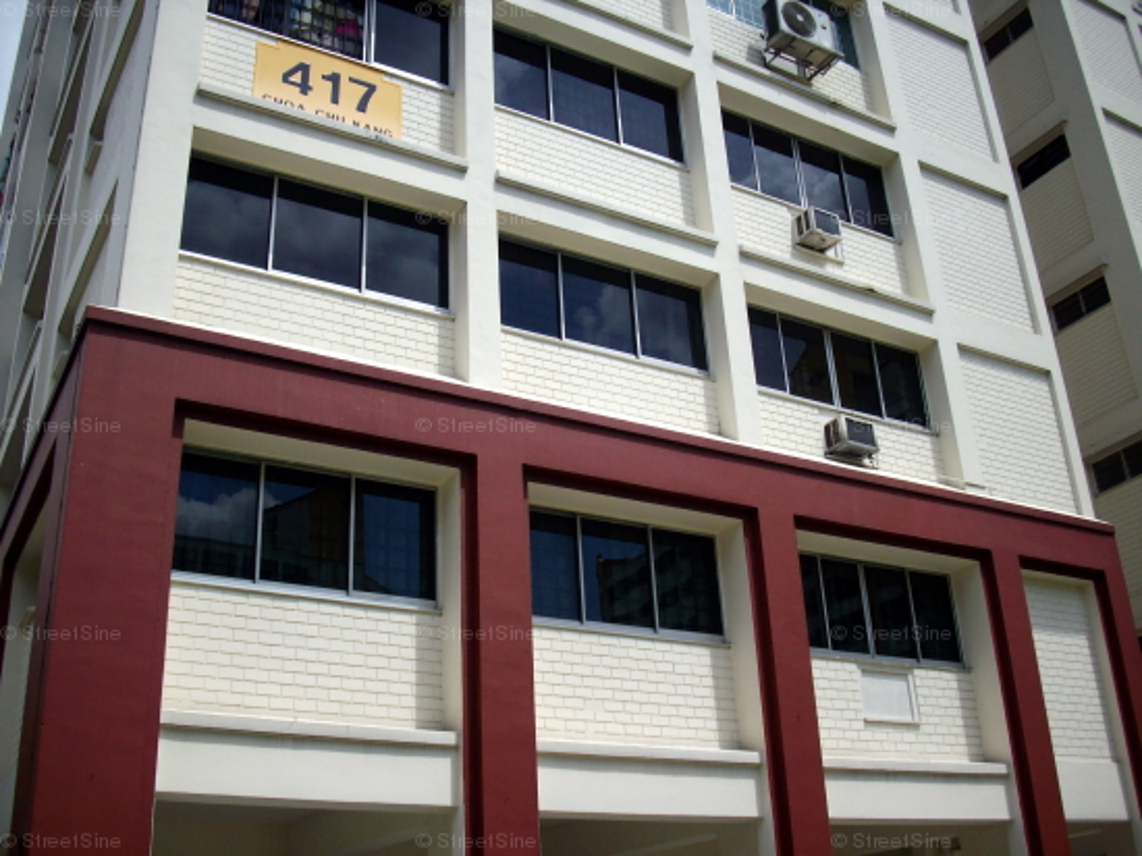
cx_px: 571
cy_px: 428
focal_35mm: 37
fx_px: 1220
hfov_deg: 50.2
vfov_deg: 38.6
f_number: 5.6
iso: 80
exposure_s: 1/400
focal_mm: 6.2
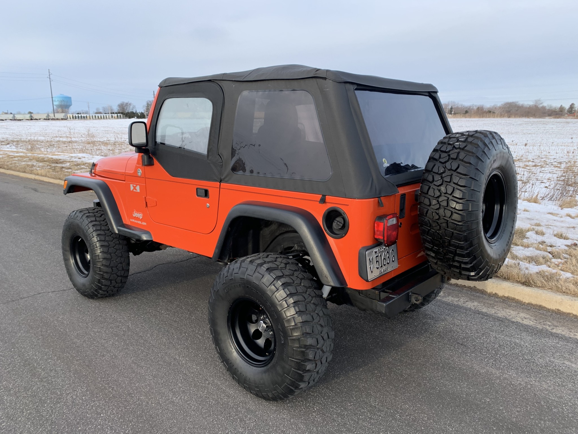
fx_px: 434
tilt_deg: -12.6
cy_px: 217
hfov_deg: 67.3
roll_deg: -0.4
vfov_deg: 53.1
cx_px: 289
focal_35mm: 26
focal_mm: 4.25
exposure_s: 1/405
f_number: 1.8
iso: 25
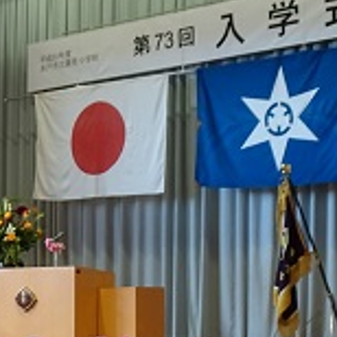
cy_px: 387
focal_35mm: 107
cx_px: -39
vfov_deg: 15.7
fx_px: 1179
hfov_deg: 15.8
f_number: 4
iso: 400
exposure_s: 1/40
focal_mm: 6.56
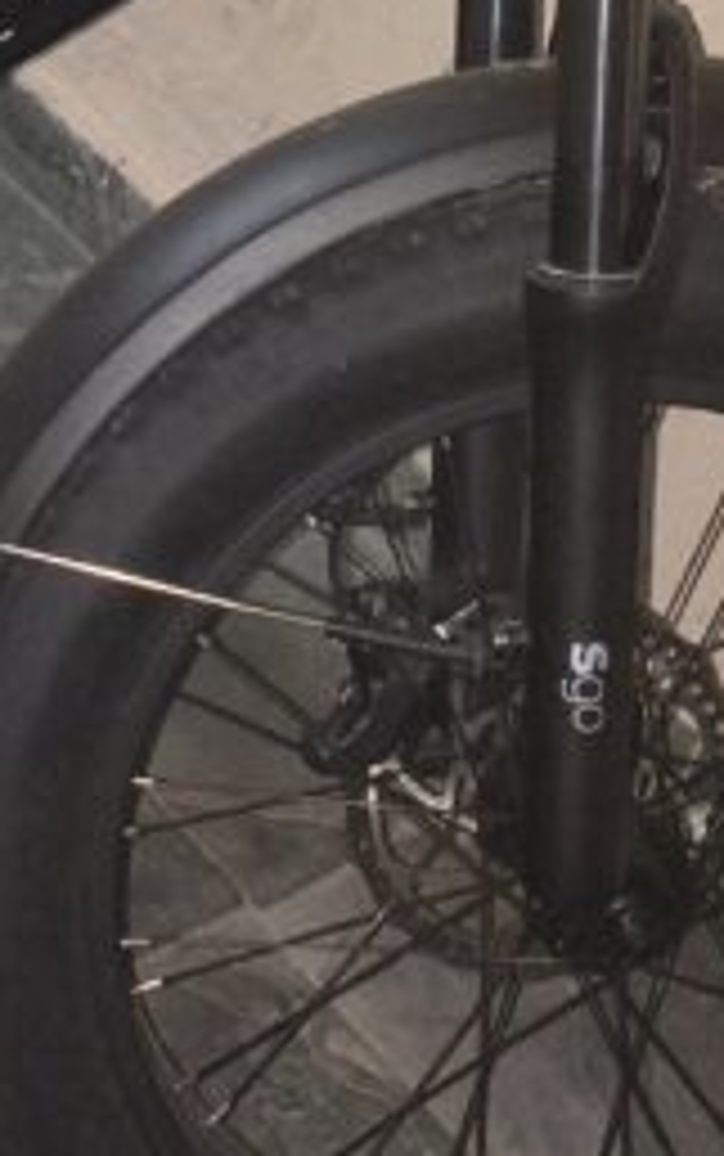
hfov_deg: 12.6
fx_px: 3246
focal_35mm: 103
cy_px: -31
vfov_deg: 19.5
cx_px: 94
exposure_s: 1/33.4
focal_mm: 4.81
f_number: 1.8
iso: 2813
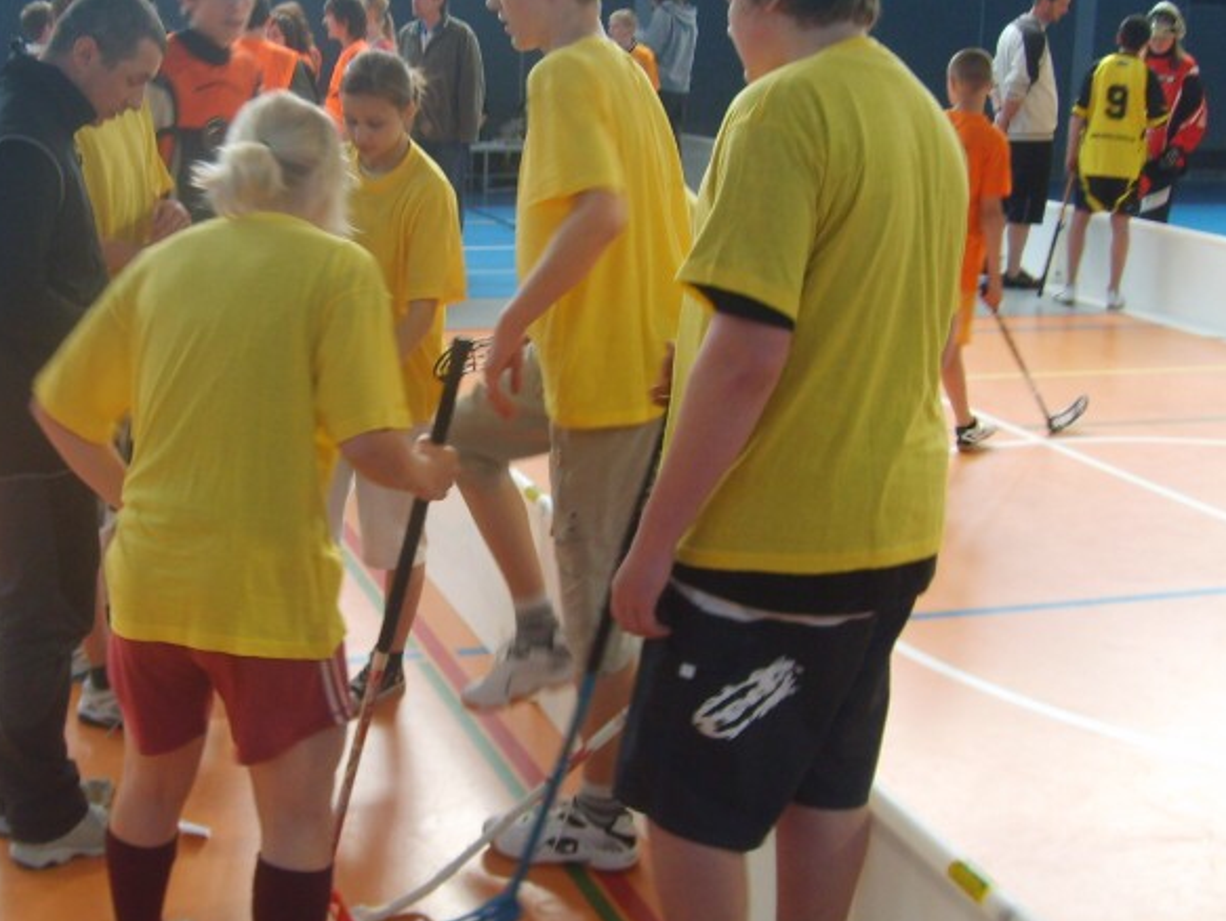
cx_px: 393
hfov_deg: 39.1
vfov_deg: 30.3
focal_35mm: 48
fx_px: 1701
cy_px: 393
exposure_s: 1/30
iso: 86
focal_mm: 5.8
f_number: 2.8
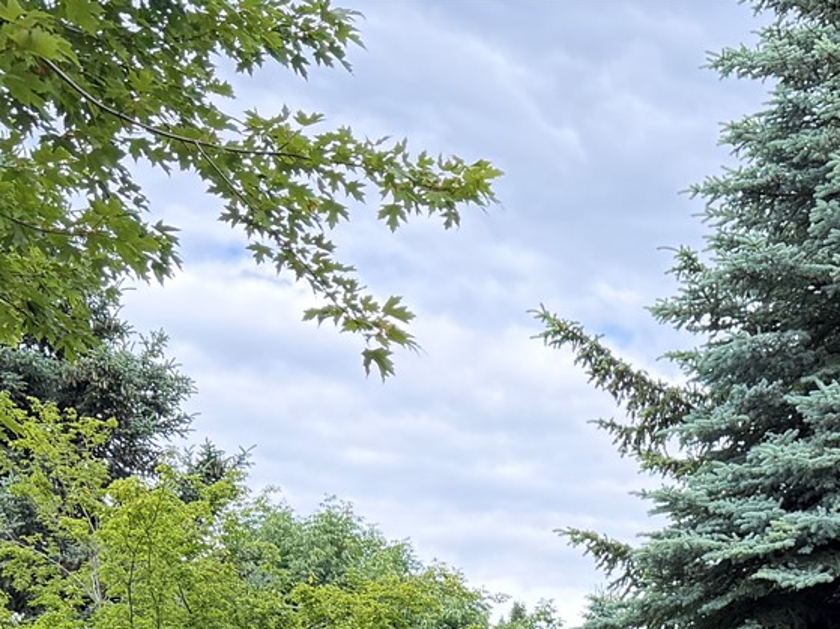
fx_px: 2135
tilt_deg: -6.1
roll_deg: -1.1
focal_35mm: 88
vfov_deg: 14.6
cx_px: 863
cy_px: 1148
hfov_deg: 21.4
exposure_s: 1/702
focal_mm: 6.76
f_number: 1.78
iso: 100
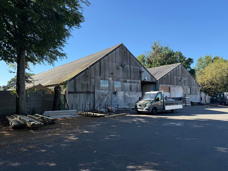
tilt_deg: +5.3
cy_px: 86
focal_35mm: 24
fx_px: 158
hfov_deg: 71.6
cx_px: 114
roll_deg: -0.2
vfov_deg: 56.8
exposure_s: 1/1618
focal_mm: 6.76
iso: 80
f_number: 1.78
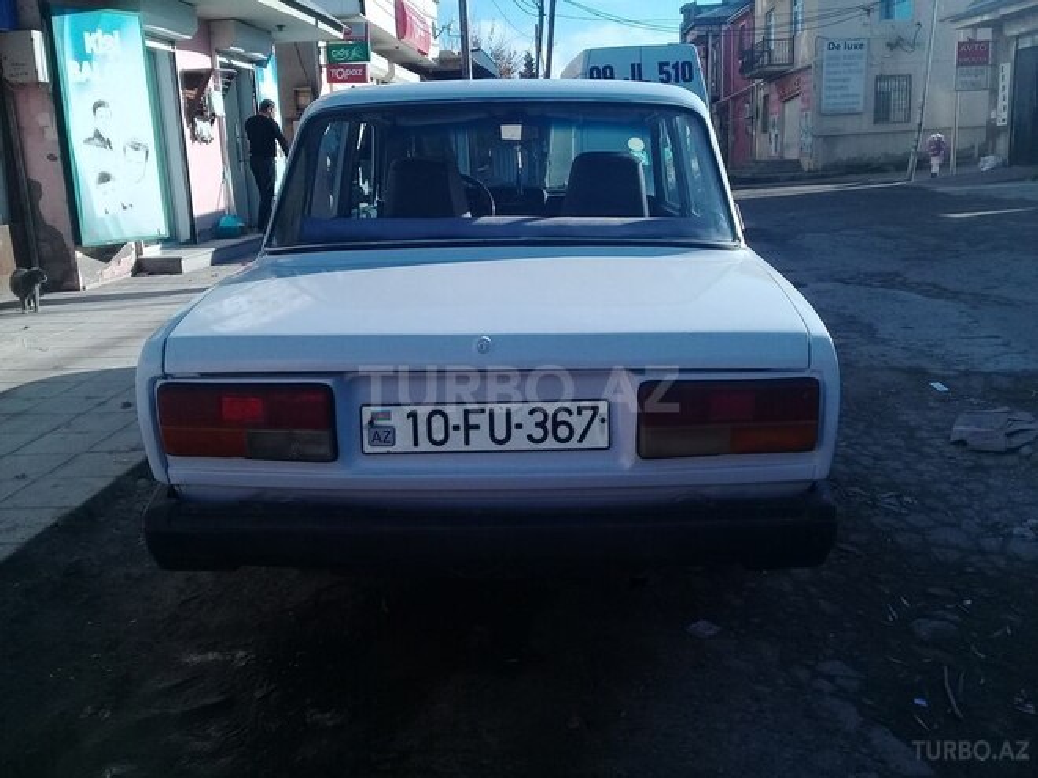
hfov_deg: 58.4
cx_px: 519
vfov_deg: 45.4
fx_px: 930
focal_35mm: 31
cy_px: 389
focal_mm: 3.3
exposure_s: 1/1241
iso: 64
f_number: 2.2
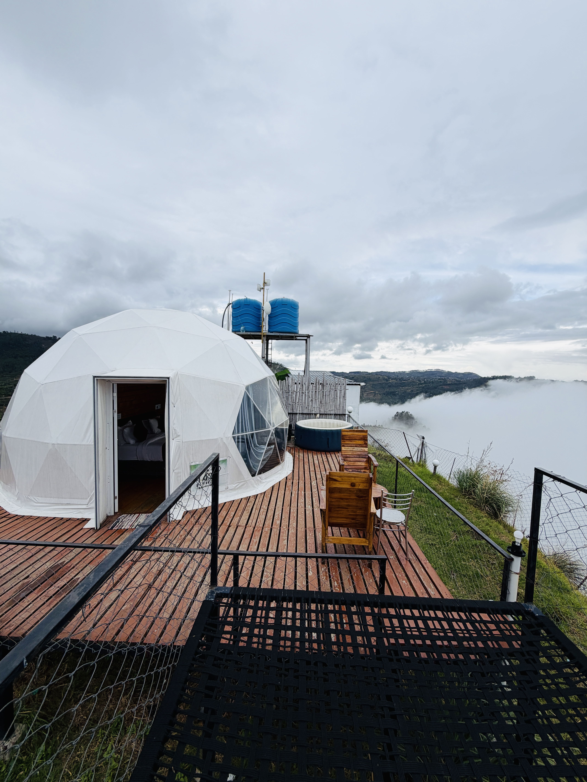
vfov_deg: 102.1
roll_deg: -1.3
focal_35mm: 14
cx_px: 294
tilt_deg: -2.6
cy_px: 391
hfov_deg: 85.7
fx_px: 317
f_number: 2.2
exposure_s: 1/809
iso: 20
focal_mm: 2.22
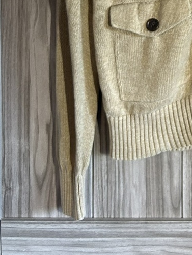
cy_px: -64
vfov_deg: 24.9
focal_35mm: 69
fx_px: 510
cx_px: 235
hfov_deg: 19.9
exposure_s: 1/60
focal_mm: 5.7
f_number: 1.5
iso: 200
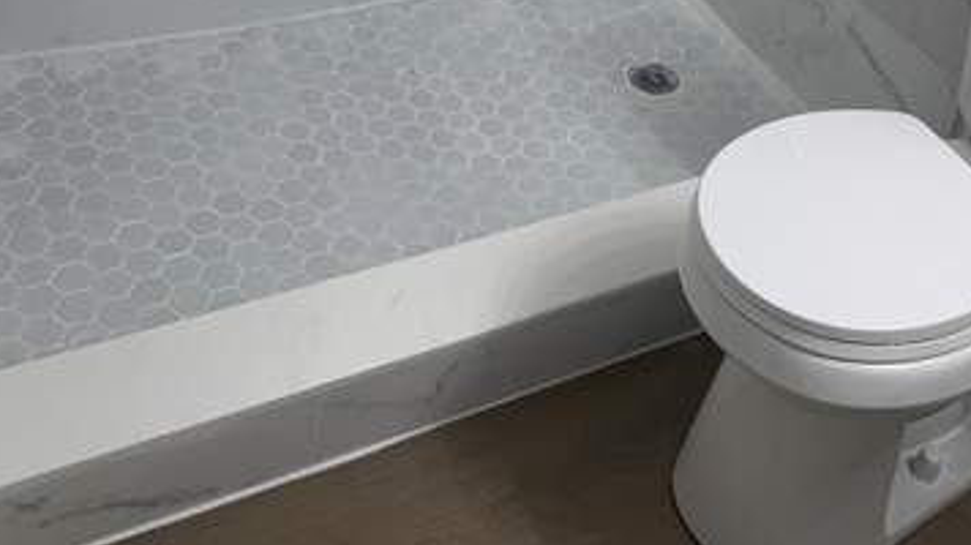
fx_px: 1210
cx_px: 633
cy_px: -278
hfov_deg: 43.2
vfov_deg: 21.3
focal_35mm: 47
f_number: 1.78
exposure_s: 1/160
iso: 64
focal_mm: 6.76
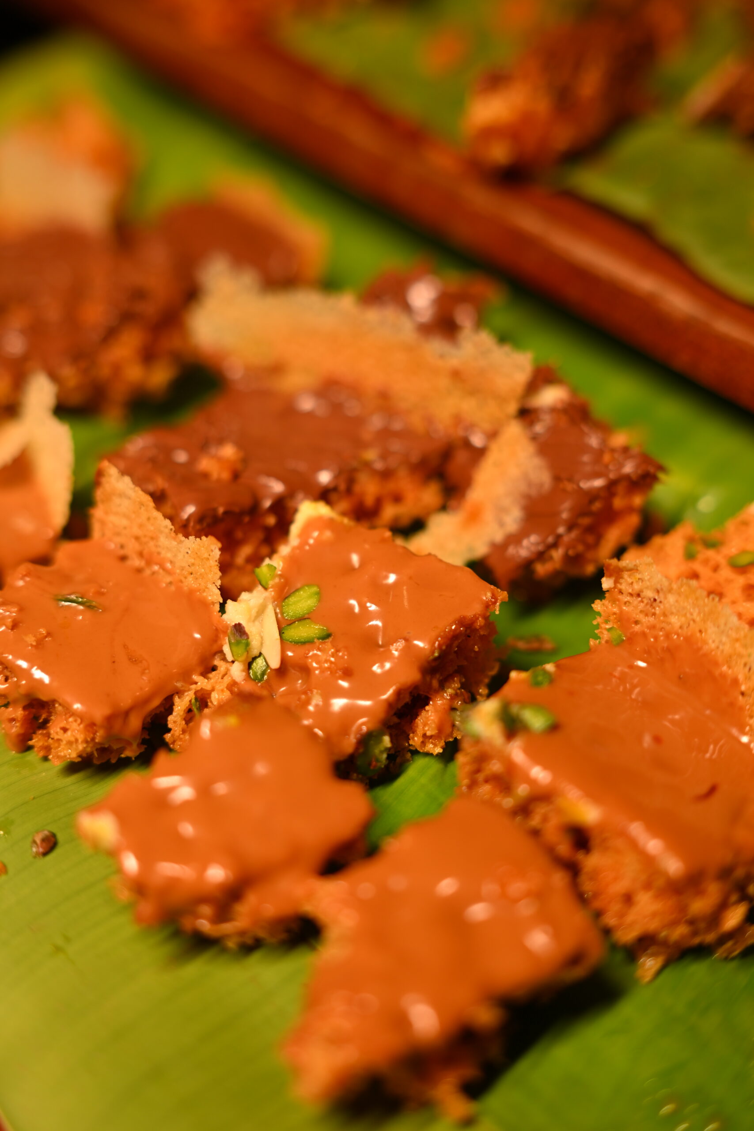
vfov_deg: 39.6
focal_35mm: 50
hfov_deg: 27.0
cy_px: 566
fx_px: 1570
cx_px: 377
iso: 100
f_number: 2.2
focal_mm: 50
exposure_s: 1/200
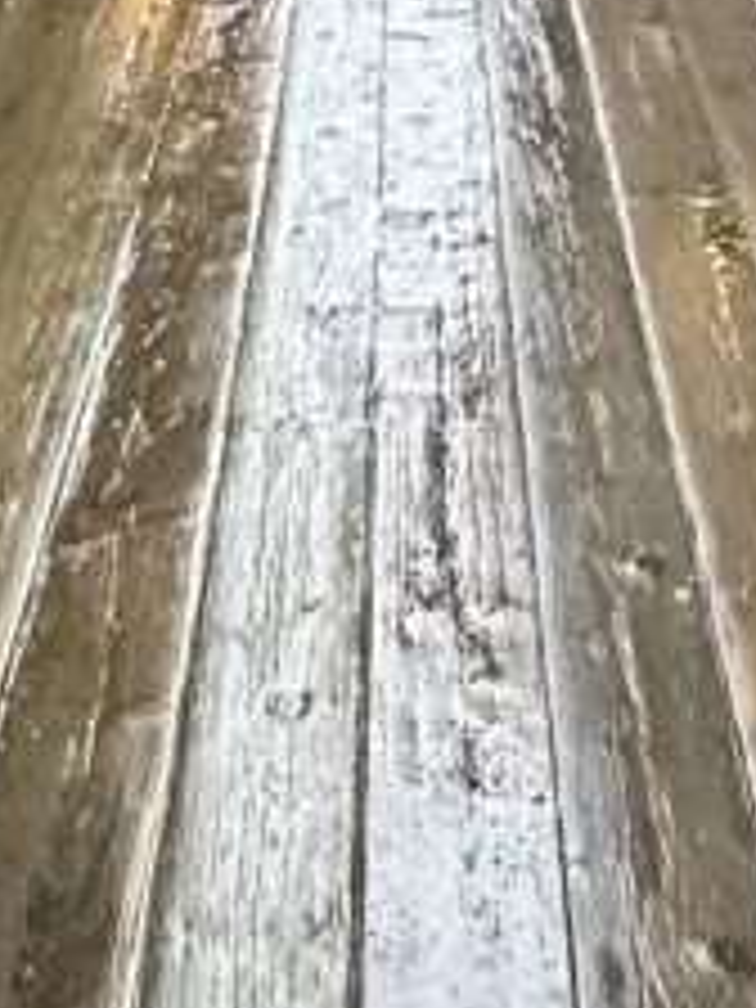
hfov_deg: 19.4
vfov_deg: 17.1
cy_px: -1116
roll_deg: -0.2
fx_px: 2184
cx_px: 612
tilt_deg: +11.9
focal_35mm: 75
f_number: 2.2
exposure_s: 1/99
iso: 250
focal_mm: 2.22
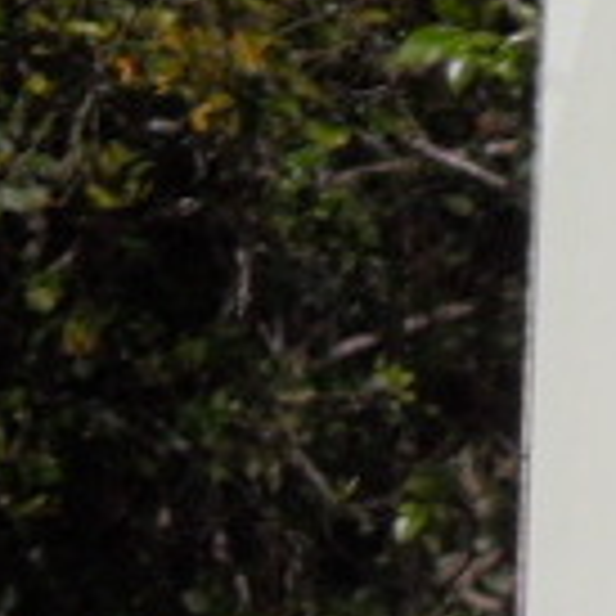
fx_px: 4308
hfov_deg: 7.1
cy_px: 944
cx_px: 1994
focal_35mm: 214
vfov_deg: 8.0
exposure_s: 1/350
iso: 100
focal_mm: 6.2
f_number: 8.9
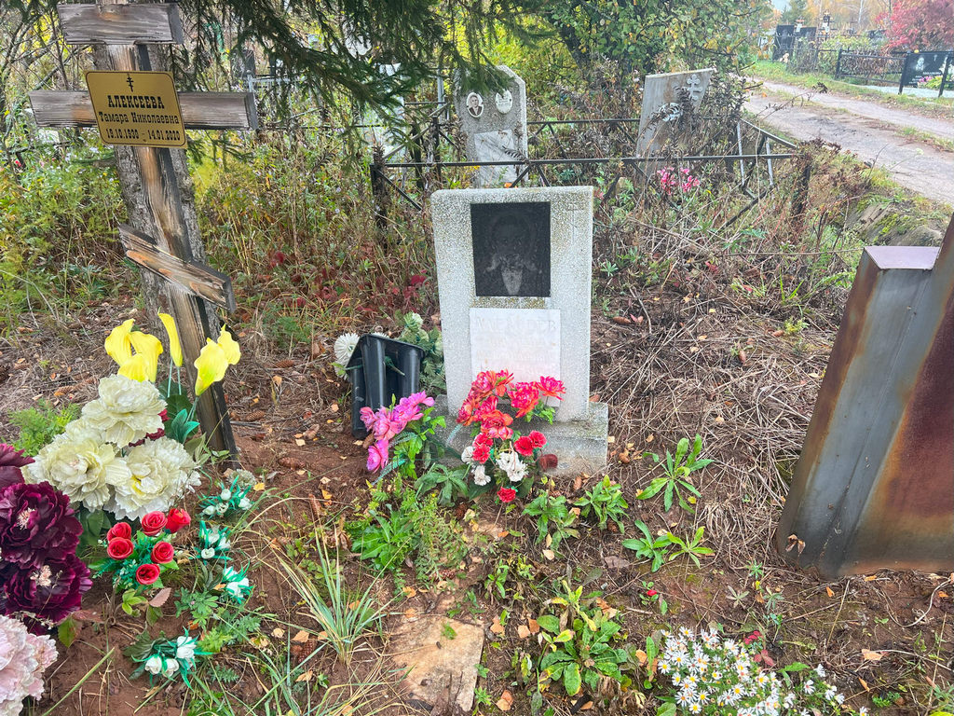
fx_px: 717
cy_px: 358
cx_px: 477
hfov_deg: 67.3
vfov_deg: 53.1
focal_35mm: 26
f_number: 1.5
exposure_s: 1/391
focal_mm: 5.7
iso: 50
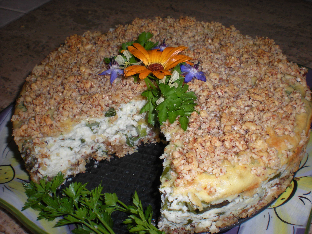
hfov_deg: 49.0
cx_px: 156
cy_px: 117
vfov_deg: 37.7
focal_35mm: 38
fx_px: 343
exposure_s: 1/60
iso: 64
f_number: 4.6
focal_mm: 6.3
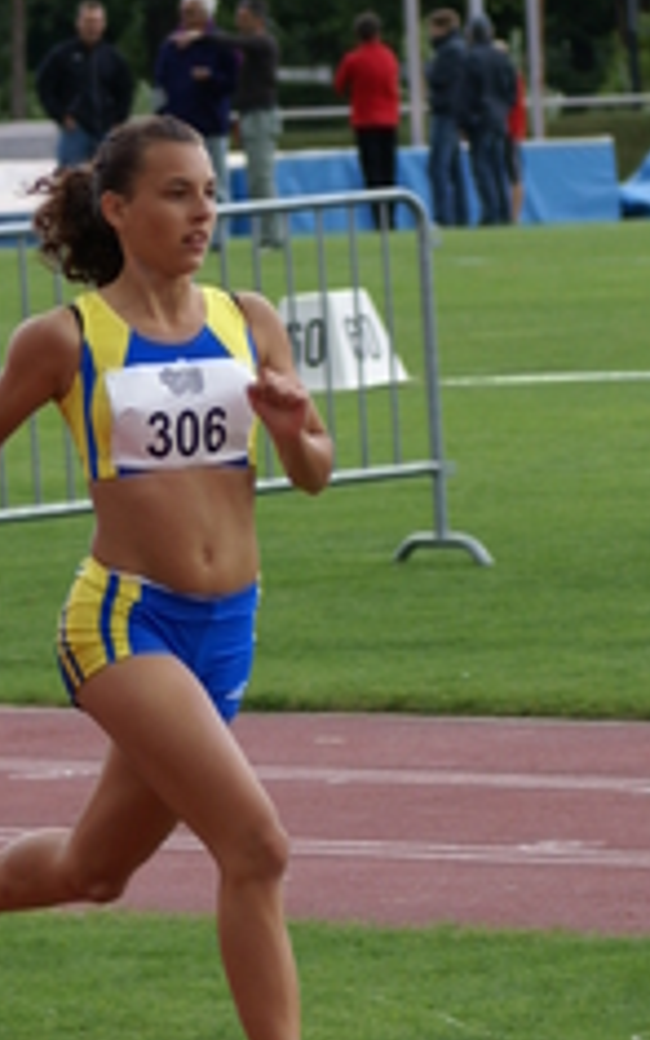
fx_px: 9942
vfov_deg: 6.0
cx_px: 287
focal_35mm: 351
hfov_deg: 3.7
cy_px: 611
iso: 125
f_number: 5
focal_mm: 100
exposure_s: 1/320
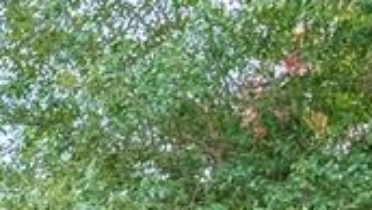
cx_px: -582
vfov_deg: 4.8
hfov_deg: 7.9
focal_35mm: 250
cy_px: 495
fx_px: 2468
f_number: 8
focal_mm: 40
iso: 160
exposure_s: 1/1000
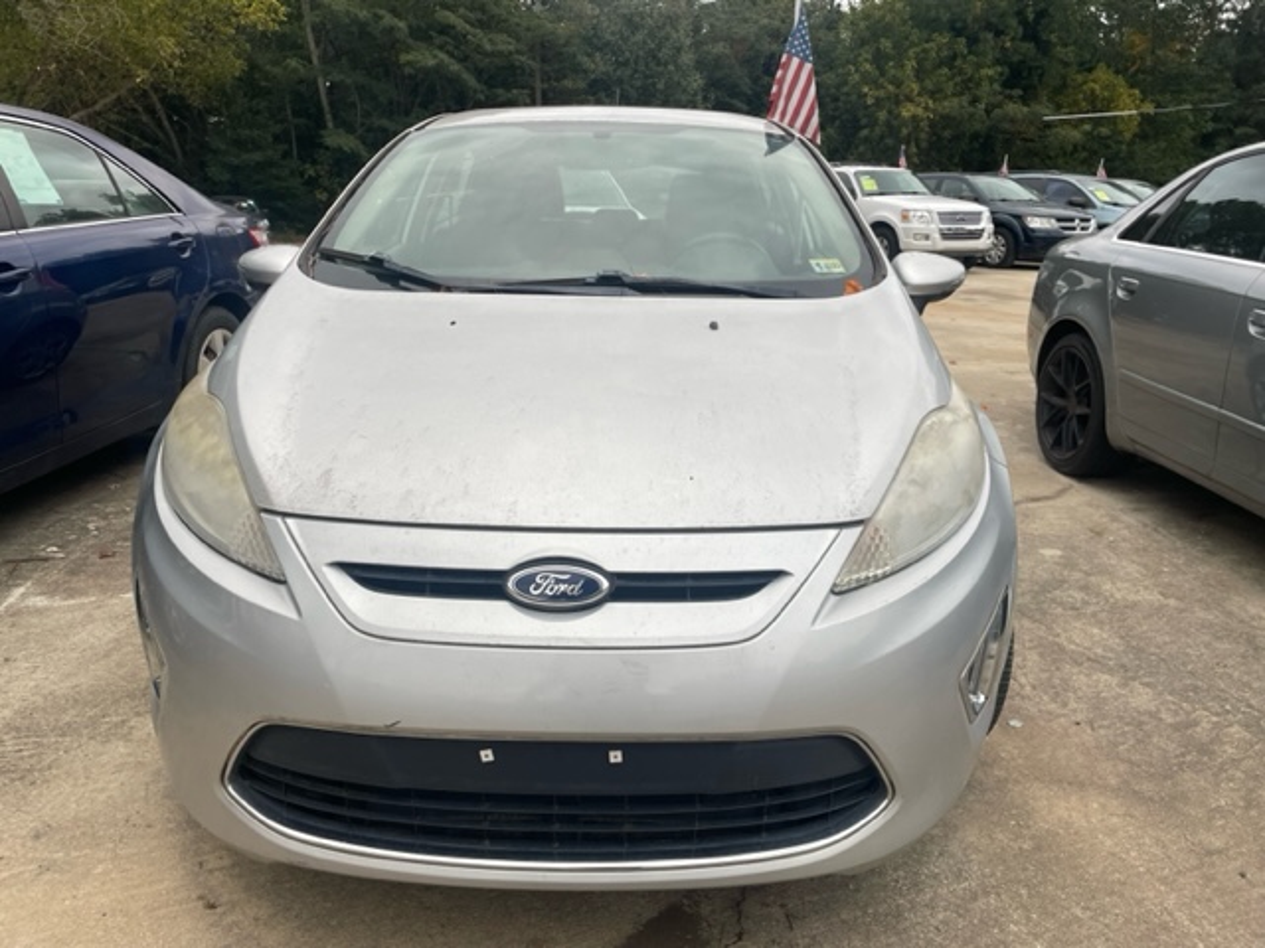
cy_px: 474
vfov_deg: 53.1
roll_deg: +0.2
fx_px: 950
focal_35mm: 26
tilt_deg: -15.4
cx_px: 632
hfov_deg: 67.3
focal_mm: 4.2
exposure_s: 1/198
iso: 32
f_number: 1.6
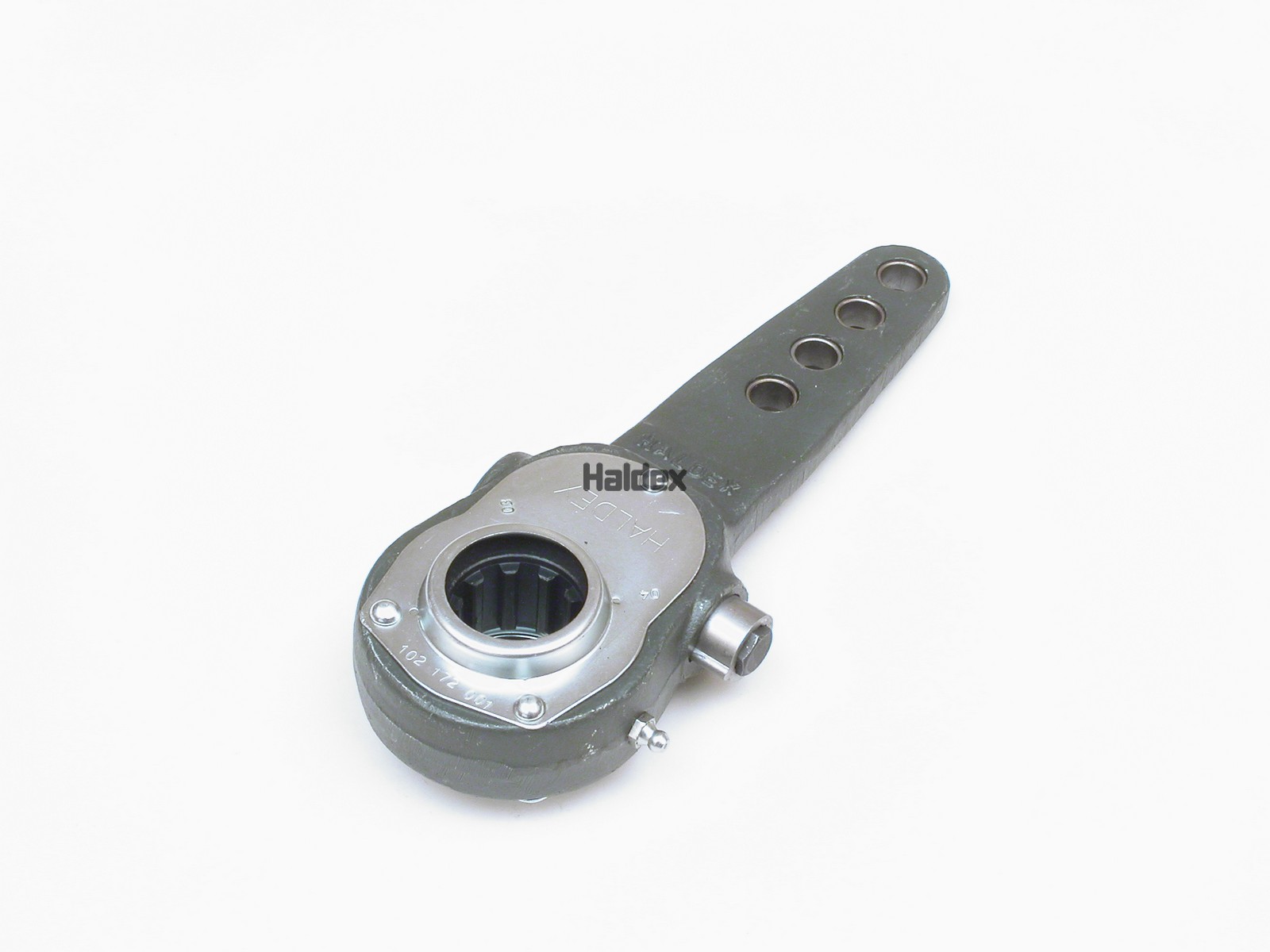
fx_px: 2201
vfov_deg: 24.4
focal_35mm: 60
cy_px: 476
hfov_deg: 32.2
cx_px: 635
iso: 100
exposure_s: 1.5
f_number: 6.7
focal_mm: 12.5
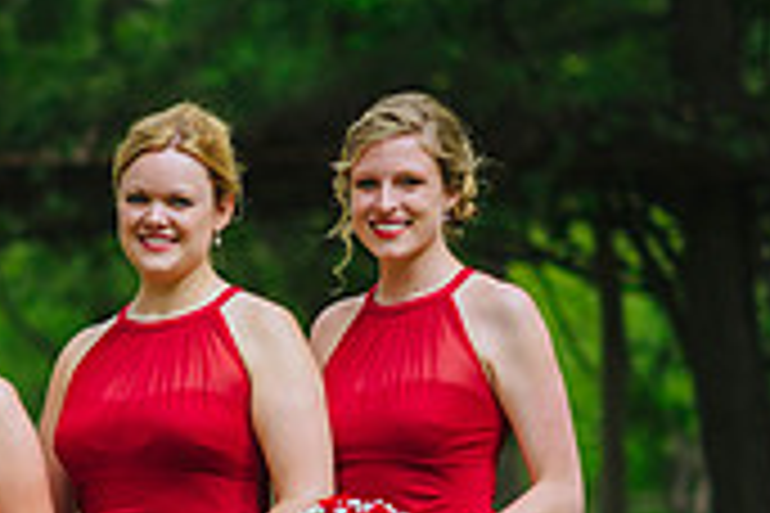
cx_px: -387
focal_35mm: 289
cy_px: 560
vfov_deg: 4.7
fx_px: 6181
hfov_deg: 7.0
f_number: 2
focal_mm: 85
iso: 200
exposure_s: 1/3200
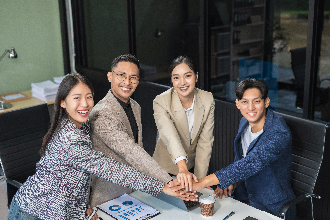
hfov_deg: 39.6
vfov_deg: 27.0
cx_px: 165
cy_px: 110
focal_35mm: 50
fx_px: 458
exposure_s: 1/125
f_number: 2.5
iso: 400
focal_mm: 50
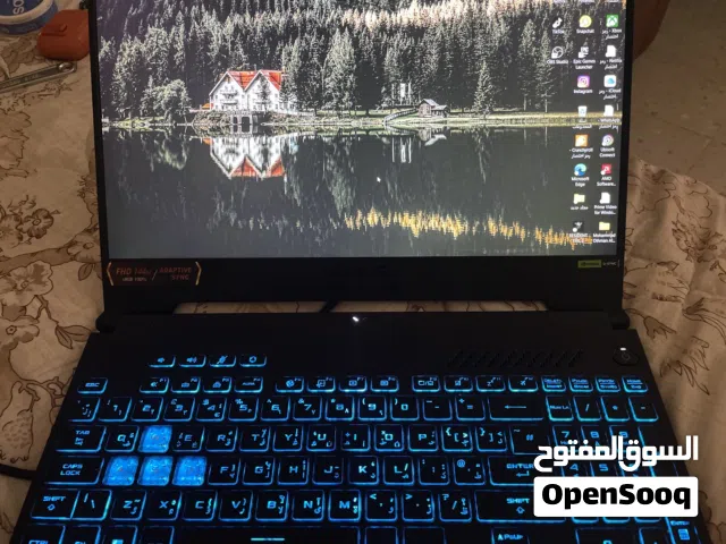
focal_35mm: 26
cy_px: 272
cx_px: 363
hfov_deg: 67.3
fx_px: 545
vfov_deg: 53.1
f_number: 1.6
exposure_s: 1/25
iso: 500
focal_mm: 4.2
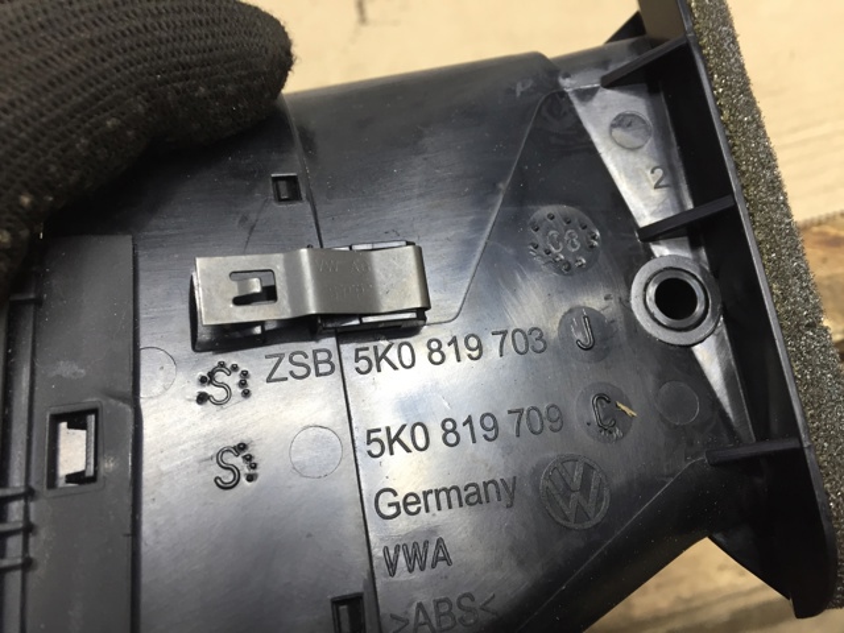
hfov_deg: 61.7
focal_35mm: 29
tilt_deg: -46.2
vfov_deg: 48.2
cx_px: 422
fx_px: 707
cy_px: 316
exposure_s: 1/33
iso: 80
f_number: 2.2
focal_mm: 4.15
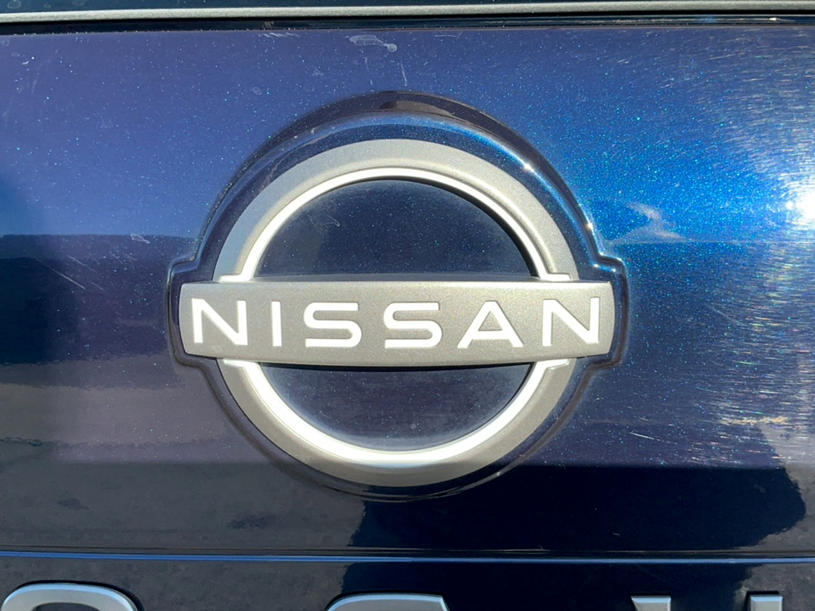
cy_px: 306
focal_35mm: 30
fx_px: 706
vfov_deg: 46.8
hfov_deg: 60.0
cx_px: 408
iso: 32
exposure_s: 1/749
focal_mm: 3
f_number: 1.8
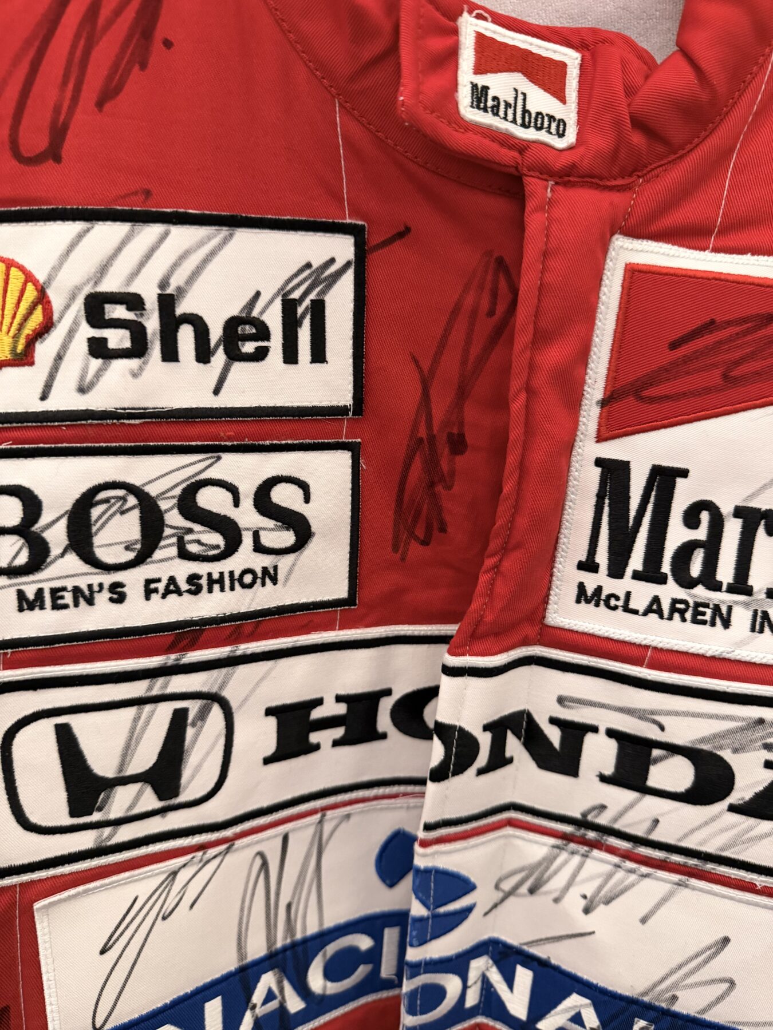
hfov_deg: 56.8
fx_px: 715
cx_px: 386
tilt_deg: -16.6
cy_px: 515
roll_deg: -3.6
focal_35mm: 24
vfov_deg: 71.6
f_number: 1.78
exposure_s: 1/50
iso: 500
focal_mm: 6.76
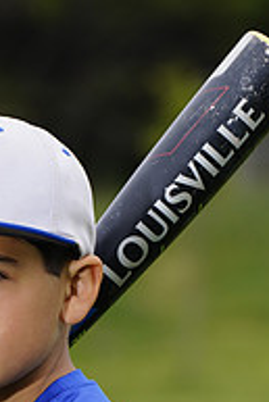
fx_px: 6410
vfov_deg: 3.6
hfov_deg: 2.4
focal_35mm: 573
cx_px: 18
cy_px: 454
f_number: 6.3
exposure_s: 1/250
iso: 100
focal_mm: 191
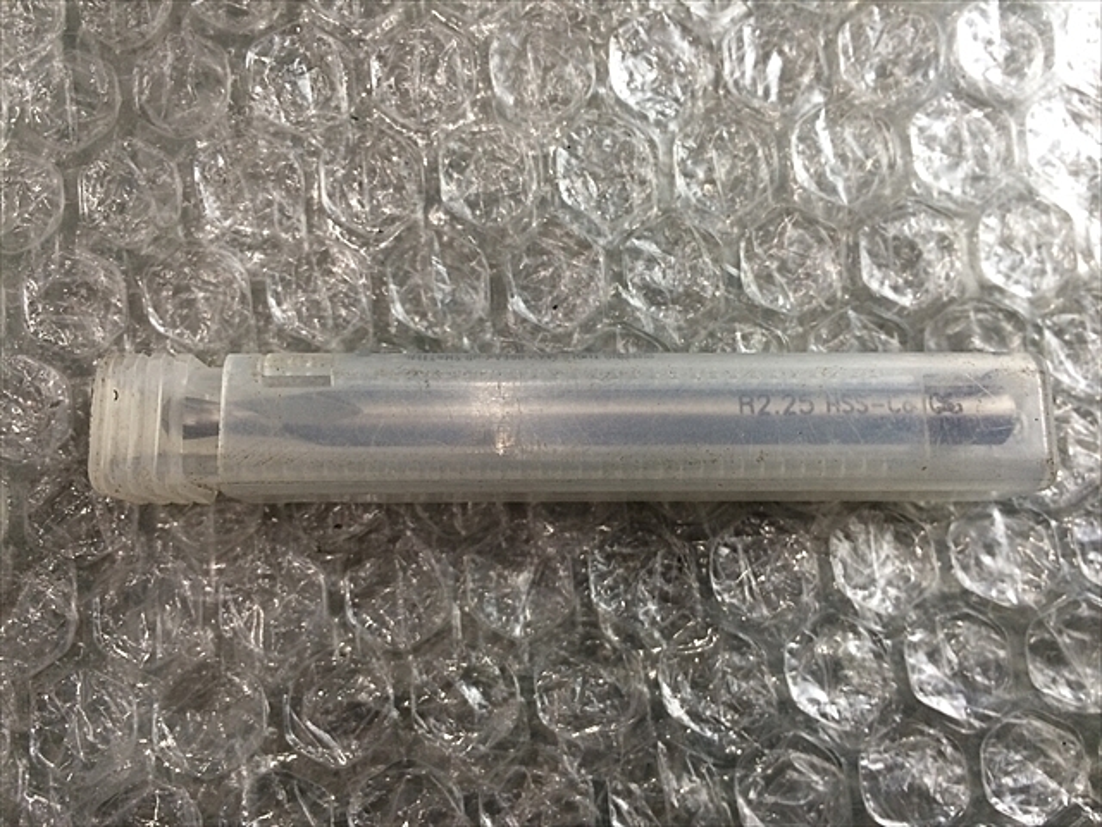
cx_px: 551
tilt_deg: -87.0
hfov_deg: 61.7
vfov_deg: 48.2
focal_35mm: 29
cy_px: 414
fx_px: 923
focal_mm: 4.15
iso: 80
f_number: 2.2
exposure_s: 1/30
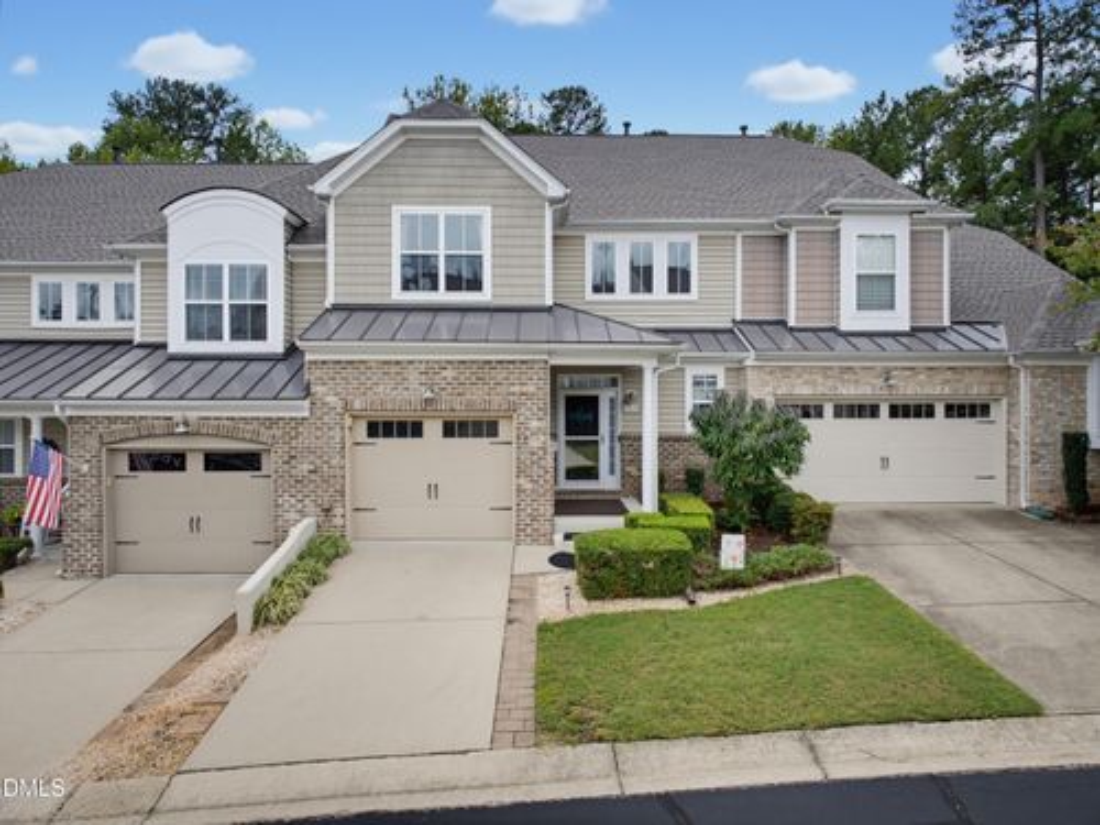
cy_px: 412
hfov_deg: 71.6
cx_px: 550
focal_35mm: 24
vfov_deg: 56.8
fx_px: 763
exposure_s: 1/1600
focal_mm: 12.3
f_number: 2.8
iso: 200
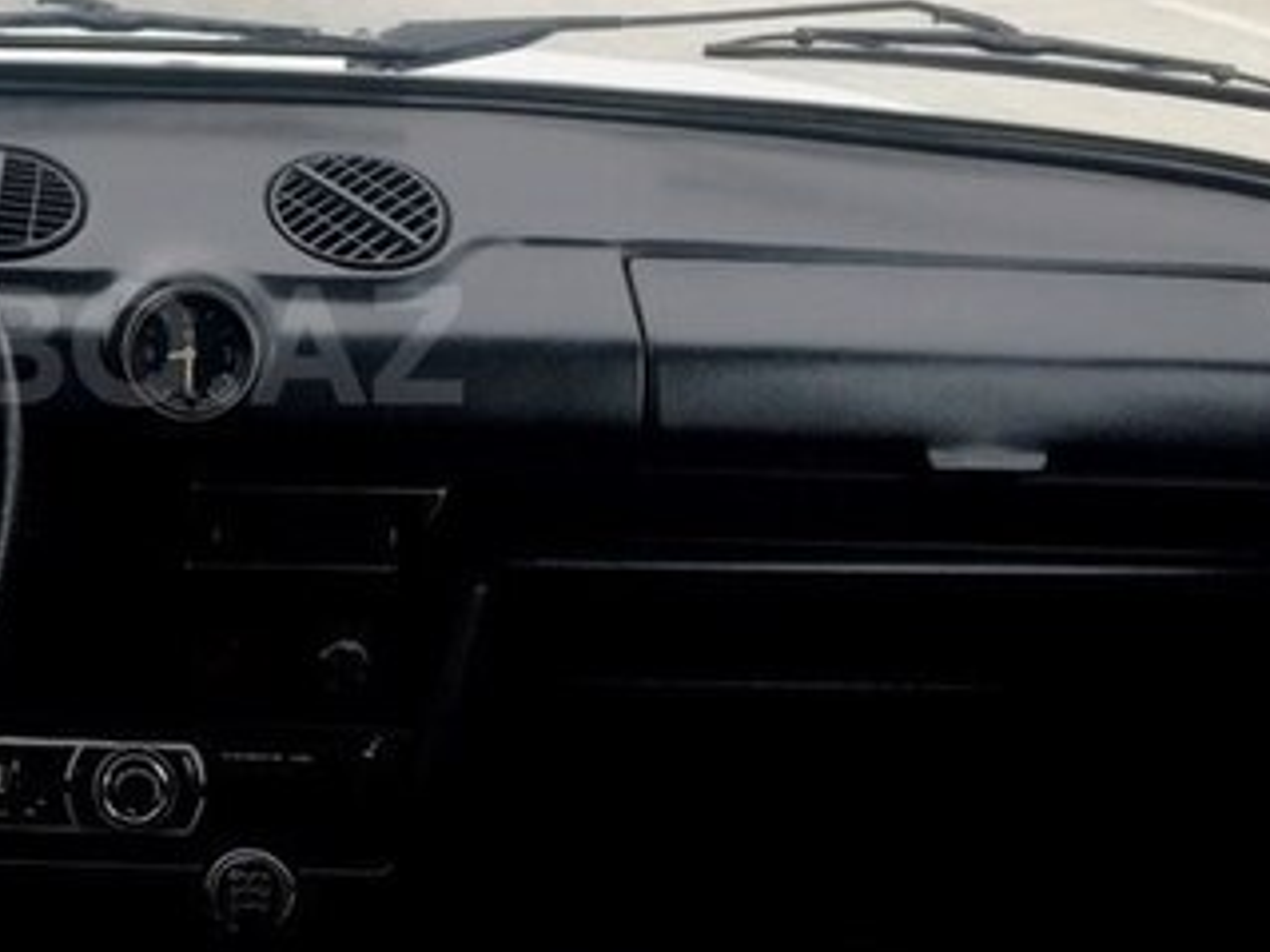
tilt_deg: -17.7
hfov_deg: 30.3
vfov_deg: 24.3
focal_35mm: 60
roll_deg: -2.5
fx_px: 2200
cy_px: 345
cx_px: 56
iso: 32
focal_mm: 4.15
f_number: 2.2
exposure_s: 1/100
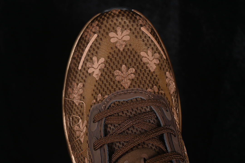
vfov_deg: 18.2
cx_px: 122
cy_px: 82
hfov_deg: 27.0
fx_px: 510
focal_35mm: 75
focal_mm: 50
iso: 160
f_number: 6.3
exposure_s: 1/60
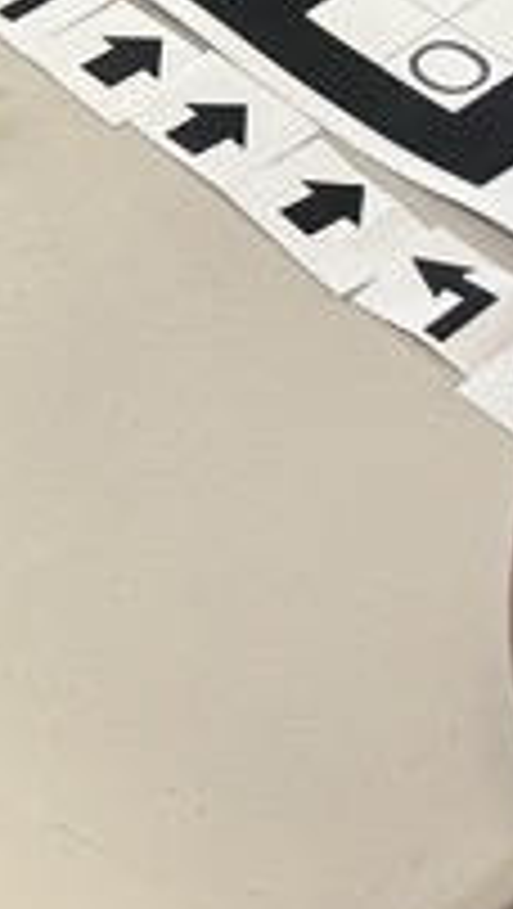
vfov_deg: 9.1
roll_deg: -3.8
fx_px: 4993
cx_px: 320
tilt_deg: -20.4
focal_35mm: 207
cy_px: -1444
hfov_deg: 5.9
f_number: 1.78
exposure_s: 1/120
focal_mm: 6.76
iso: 160
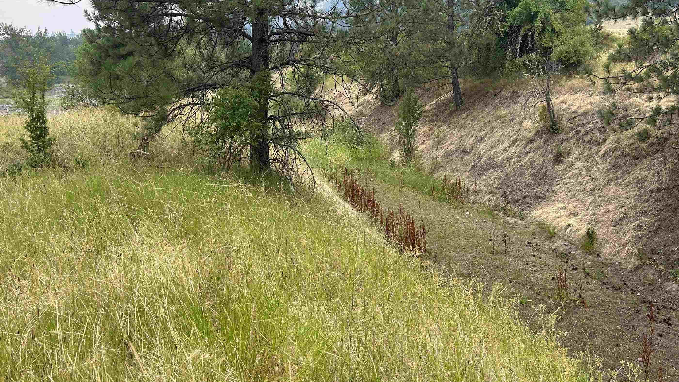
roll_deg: +1.0
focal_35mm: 31
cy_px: 164
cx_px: 368
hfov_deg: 62.5
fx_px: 558
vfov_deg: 37.7
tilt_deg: -10.2
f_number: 1.5
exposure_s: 1/873
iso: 50
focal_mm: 5.7
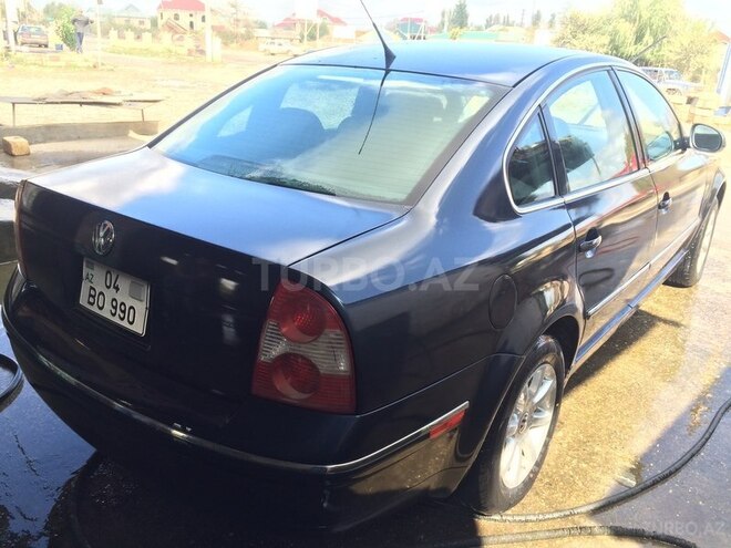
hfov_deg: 61.7
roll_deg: -1.8
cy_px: 274
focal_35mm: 29
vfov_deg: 48.2
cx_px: 366
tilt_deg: -18.0
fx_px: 612
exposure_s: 1/268
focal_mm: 4.15
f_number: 2.2
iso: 32
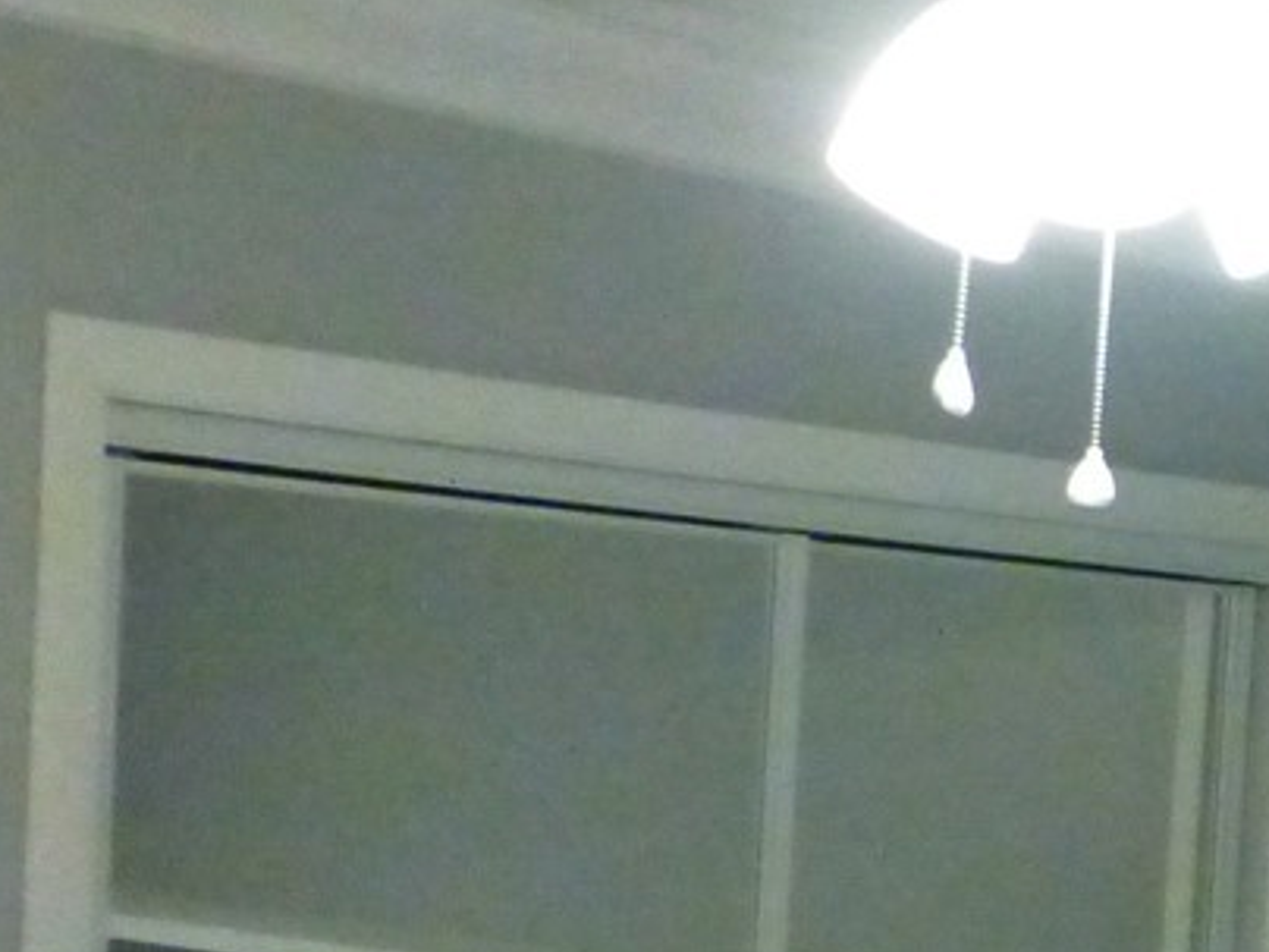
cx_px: 1844
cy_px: 1018
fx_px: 3483
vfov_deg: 15.2
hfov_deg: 18.5
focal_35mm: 95
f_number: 3.3
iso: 2000
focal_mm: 4.3
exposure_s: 1/60
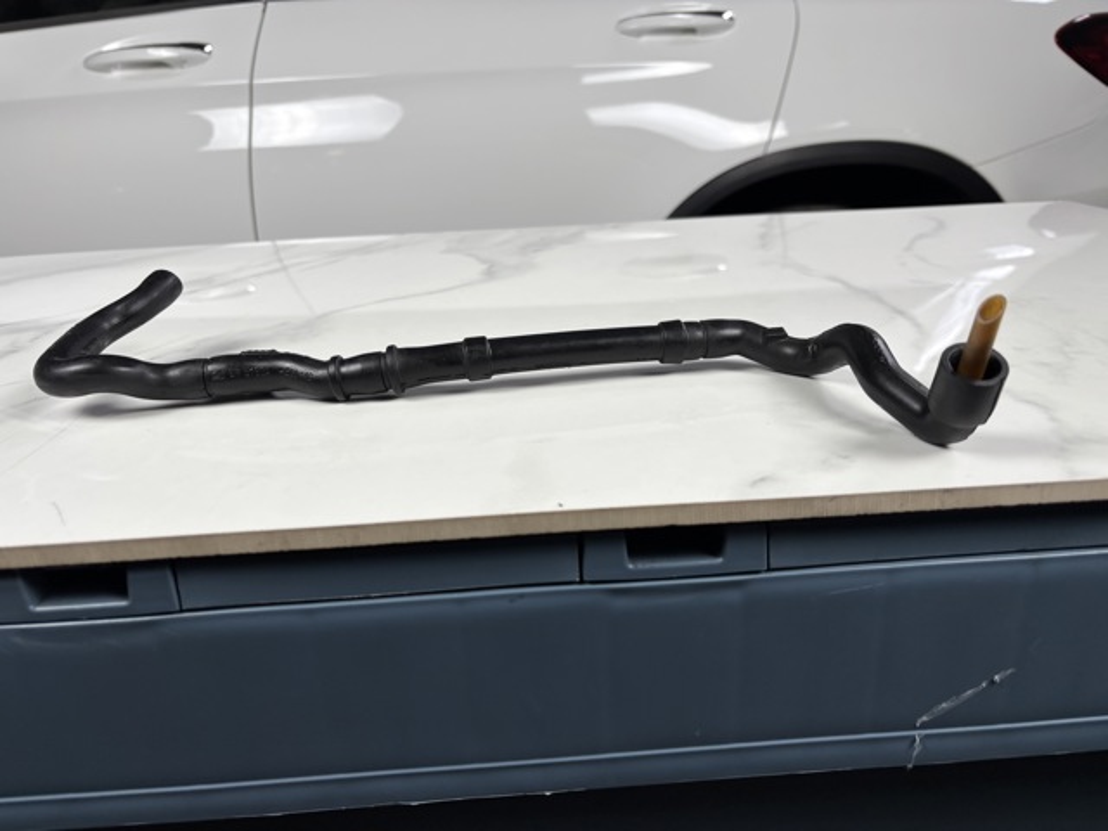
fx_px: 832
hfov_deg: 67.3
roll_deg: +2.6
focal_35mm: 26
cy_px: 416
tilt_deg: -20.1
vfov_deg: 53.1
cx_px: 554
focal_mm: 5.96
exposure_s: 1/196
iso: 40
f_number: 1.6
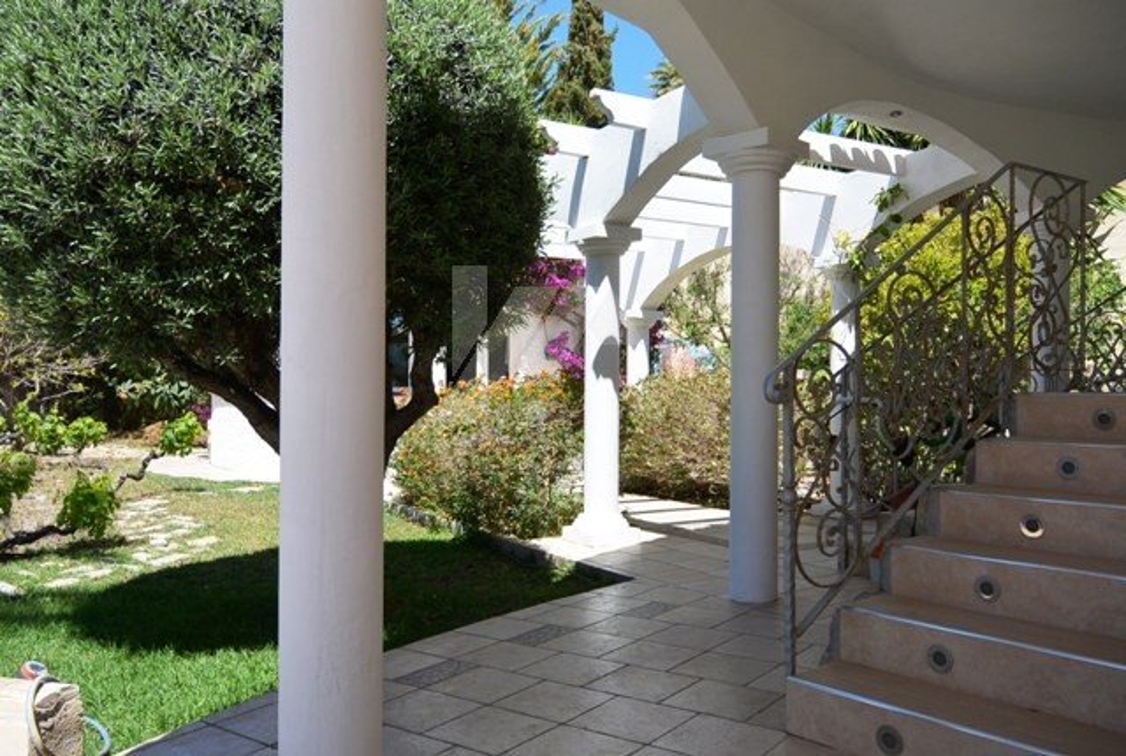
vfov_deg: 45.2
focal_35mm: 29
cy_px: 378
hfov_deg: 63.5
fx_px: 909
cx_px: 563
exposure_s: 1/1000
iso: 100
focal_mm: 11
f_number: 3.5
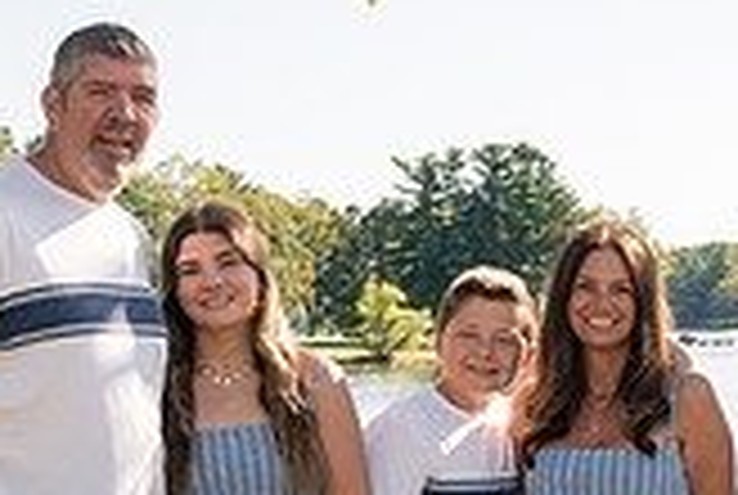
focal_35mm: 113
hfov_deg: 17.5
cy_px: 413
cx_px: 778
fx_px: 2321
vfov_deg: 12.1
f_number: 8
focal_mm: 24
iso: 250
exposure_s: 1/250
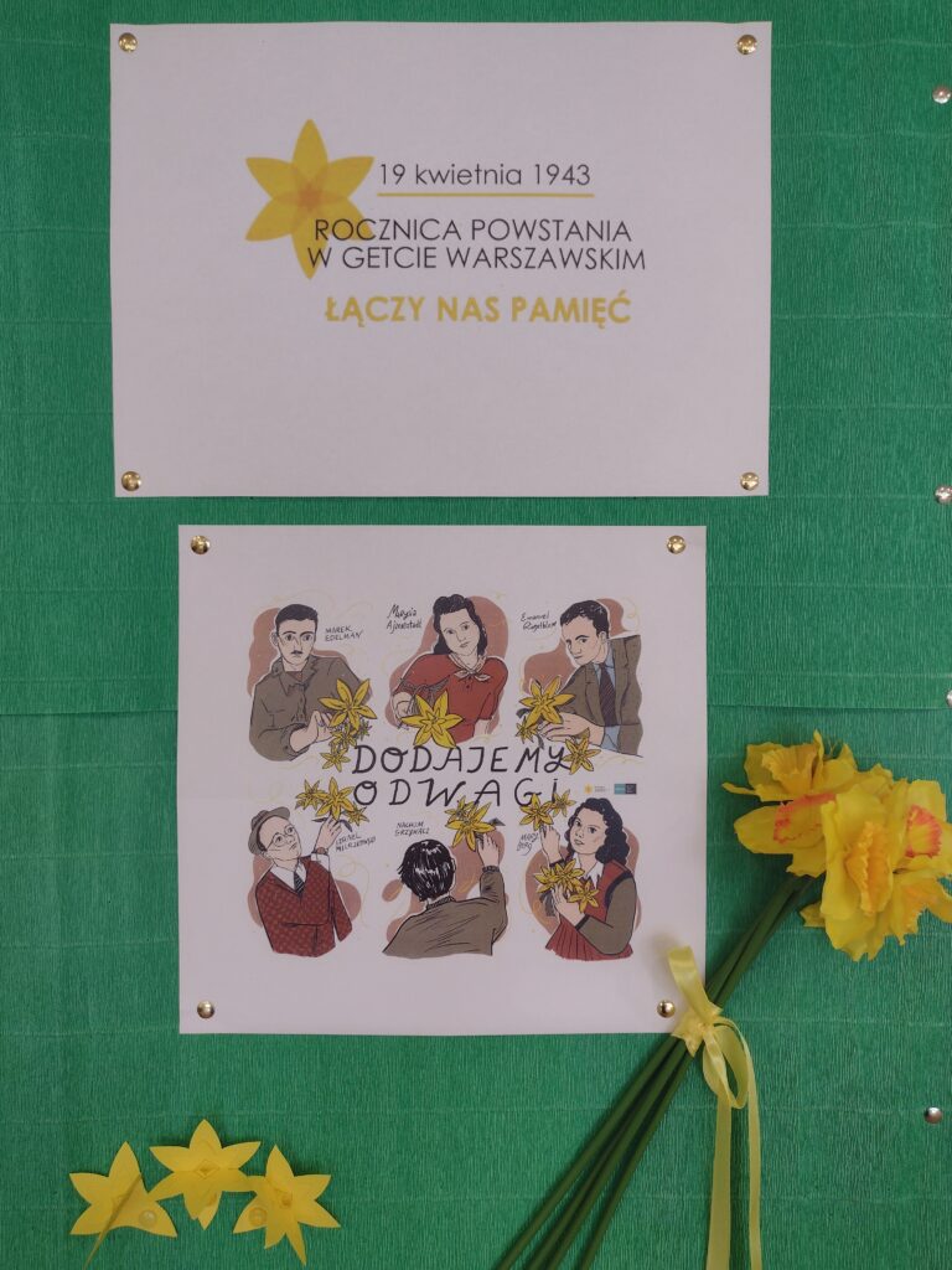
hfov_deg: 51.4
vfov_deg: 65.3
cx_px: 476
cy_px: 635
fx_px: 990
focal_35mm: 27
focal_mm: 4.71
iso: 163
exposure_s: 1/50
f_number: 1.7
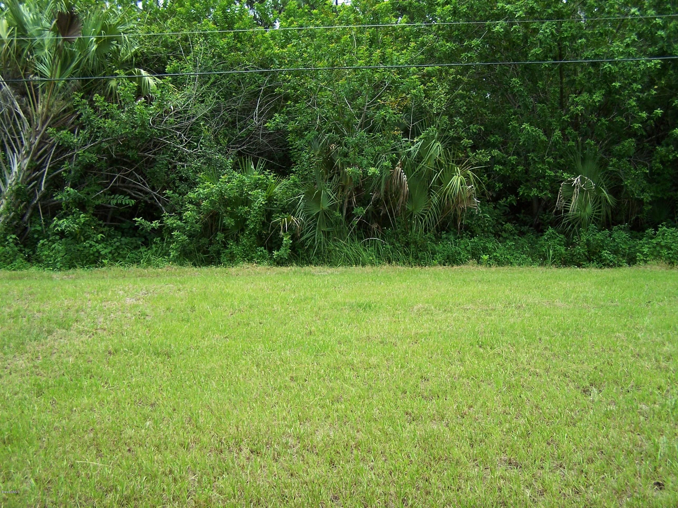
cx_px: 339
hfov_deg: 49.0
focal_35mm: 38
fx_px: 744
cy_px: 254
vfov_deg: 37.7
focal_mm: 6.3
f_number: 2.8
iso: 80
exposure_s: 1/500
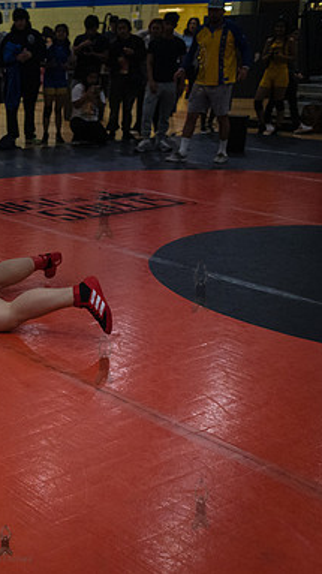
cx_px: -90
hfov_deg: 19.8
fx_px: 851
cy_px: 286
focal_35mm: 56
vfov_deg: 37.2
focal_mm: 35
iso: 5000
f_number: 3.2
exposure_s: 1/1000
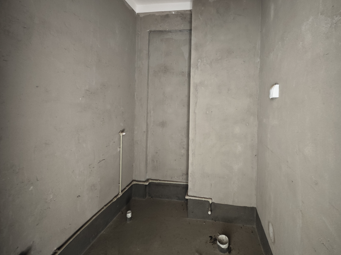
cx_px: 196
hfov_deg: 97.4
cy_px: 101
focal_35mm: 15
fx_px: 148
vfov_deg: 80.7
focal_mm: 2.03
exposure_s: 1/25
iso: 400
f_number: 1.8
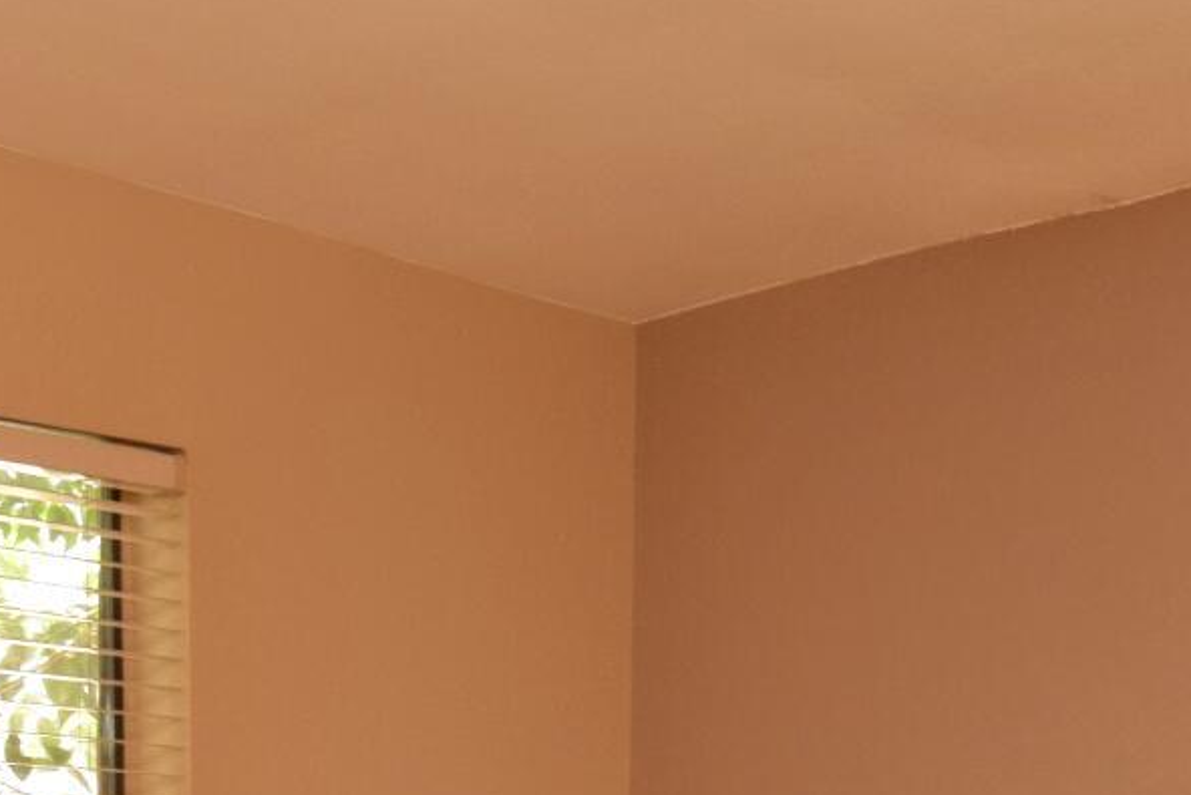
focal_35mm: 76
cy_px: 1194
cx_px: 414
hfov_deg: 26.5
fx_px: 2515
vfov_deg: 16.4
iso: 400
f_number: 9
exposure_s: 1/25
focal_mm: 10
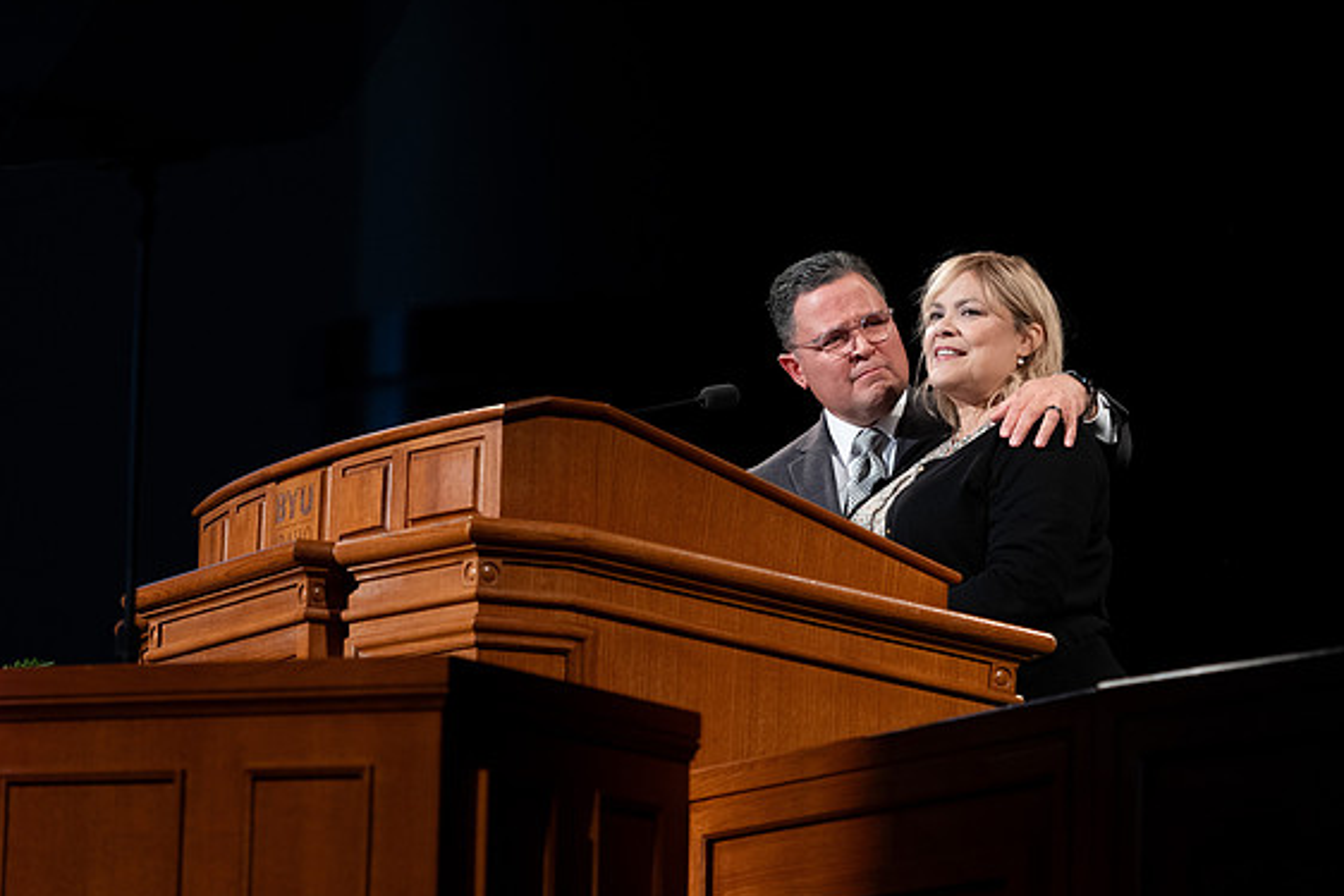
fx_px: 6012
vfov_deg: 8.5
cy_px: 443
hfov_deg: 12.8
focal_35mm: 161
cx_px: 647
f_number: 2.8
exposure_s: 1/250
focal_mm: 125
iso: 1250
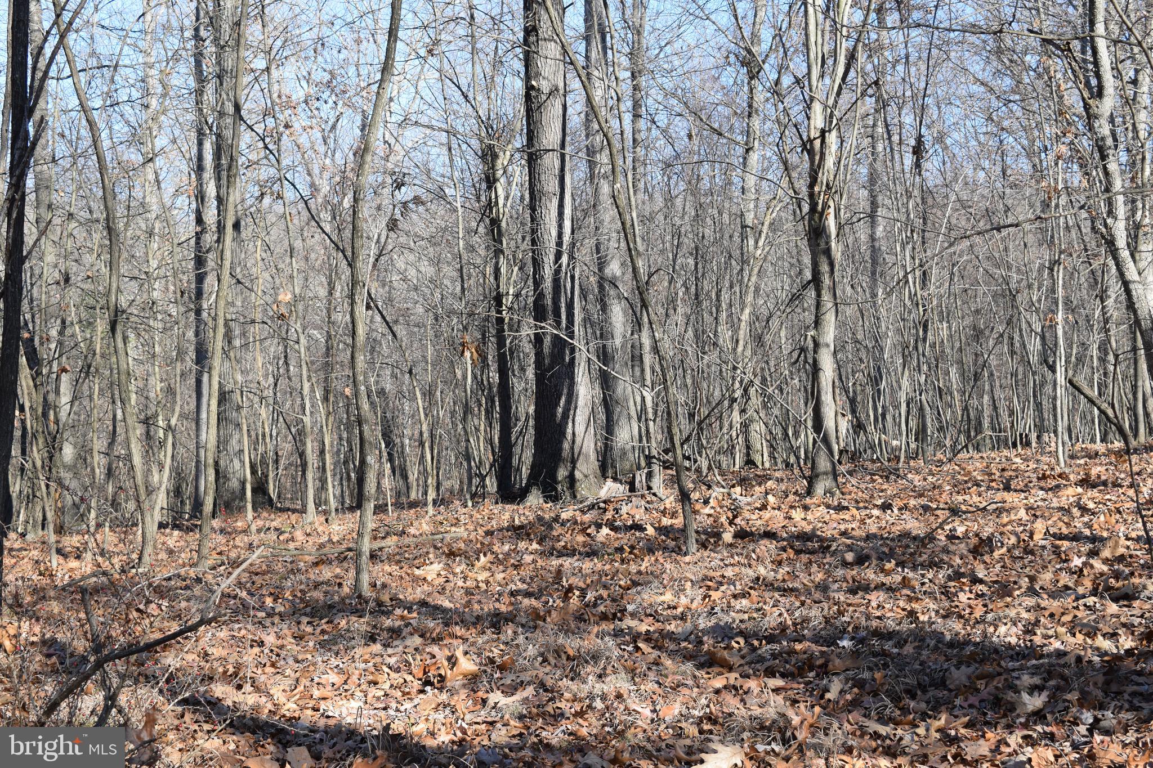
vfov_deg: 25.7
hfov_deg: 37.9
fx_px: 1681
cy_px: 384
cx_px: 576
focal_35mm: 52
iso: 280
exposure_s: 1/250
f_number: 8
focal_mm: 35
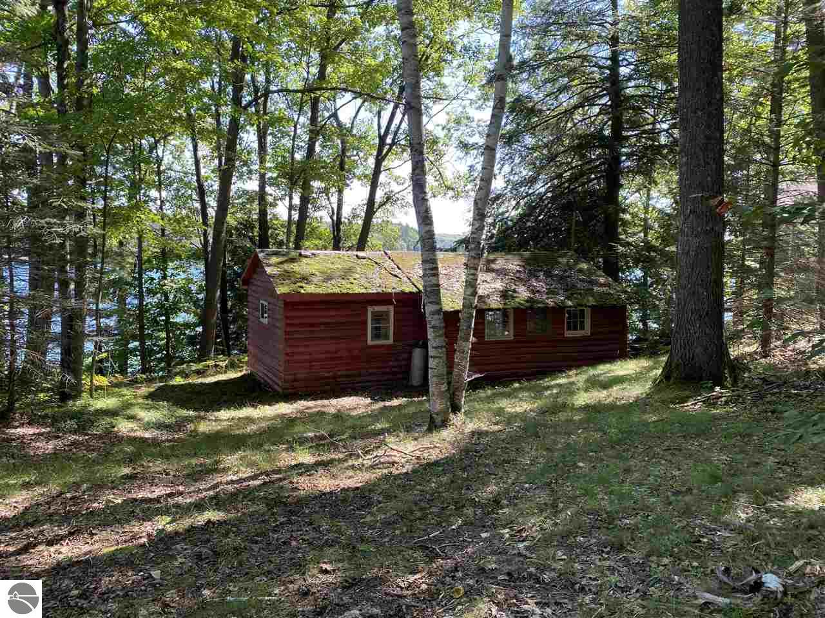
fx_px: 620
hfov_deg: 67.3
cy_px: 309
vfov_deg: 53.1
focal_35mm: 26
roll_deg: -2.8
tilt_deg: -6.9
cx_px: 412
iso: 32
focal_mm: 4.25
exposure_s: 1/211
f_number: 1.8
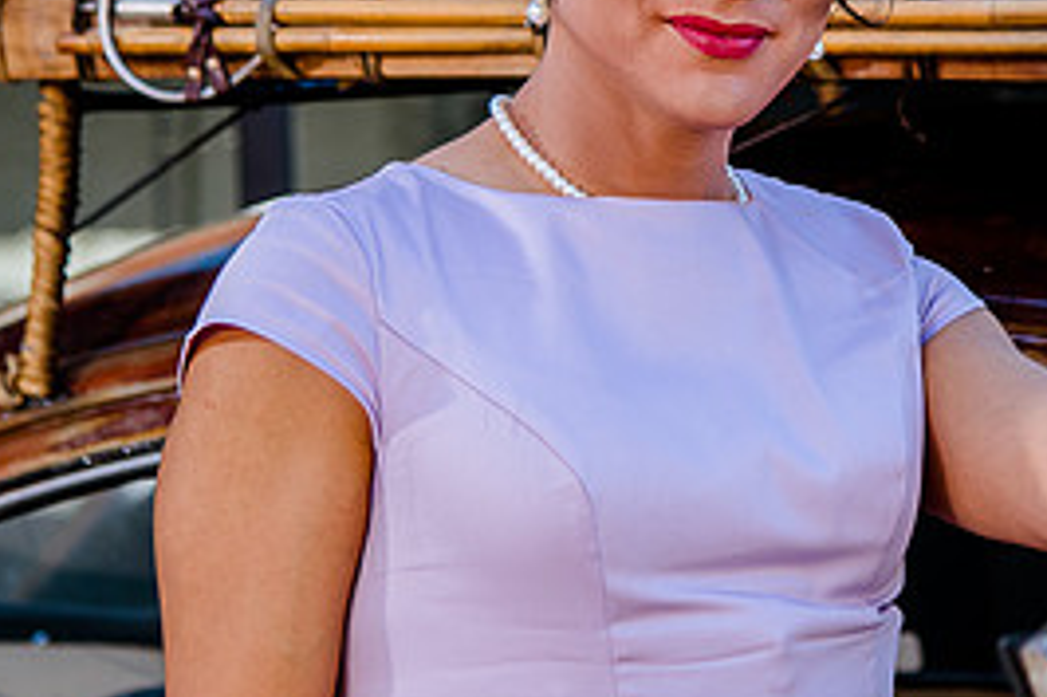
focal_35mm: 180
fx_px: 5232
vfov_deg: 7.6
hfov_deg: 11.4
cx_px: 947
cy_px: 102
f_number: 4
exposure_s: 1/320
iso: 400
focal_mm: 70
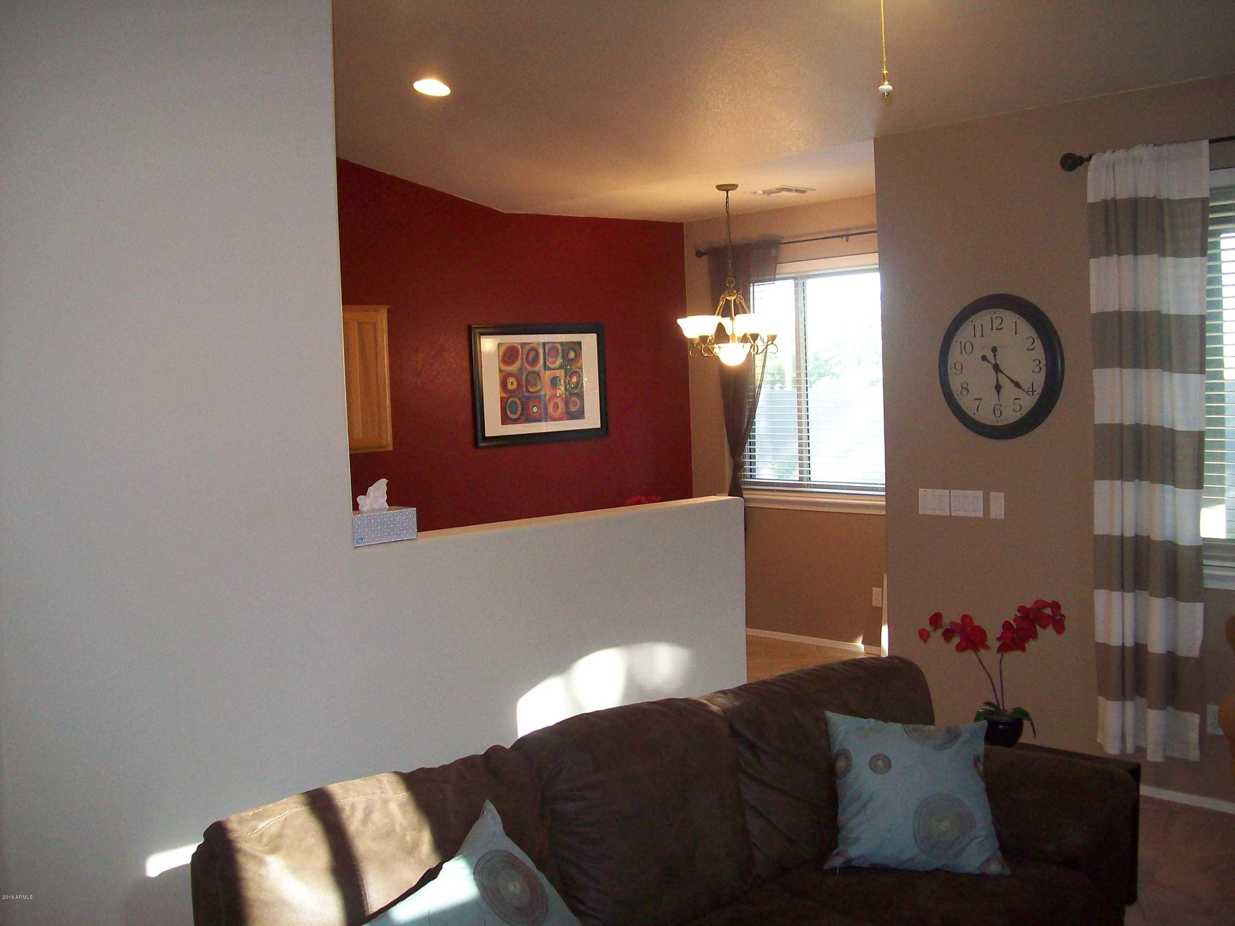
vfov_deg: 39.7
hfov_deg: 51.4
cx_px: 618
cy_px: 463
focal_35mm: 36
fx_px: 1284
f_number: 2.7
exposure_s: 1/64
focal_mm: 6
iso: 200
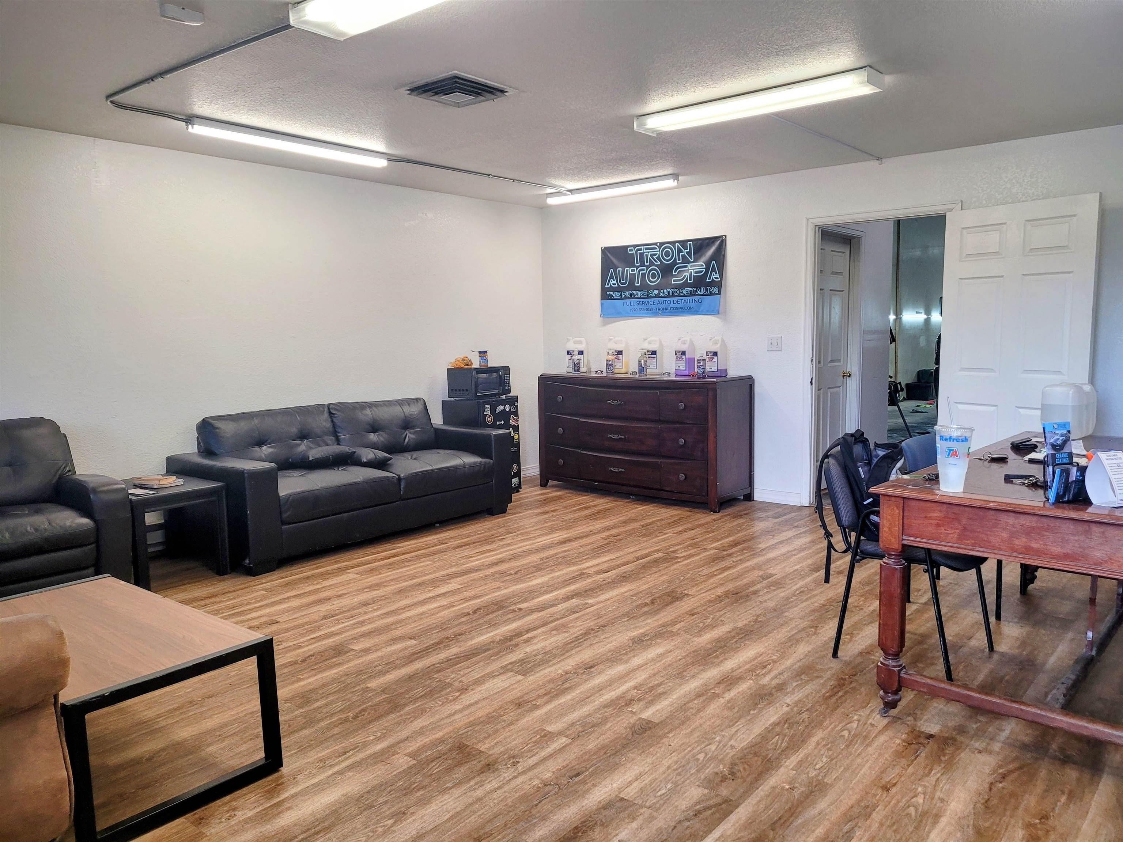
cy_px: 421
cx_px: 562
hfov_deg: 67.3
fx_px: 843
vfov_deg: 53.1
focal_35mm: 26
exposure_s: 1/120
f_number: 1.8
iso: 100
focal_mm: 5.4
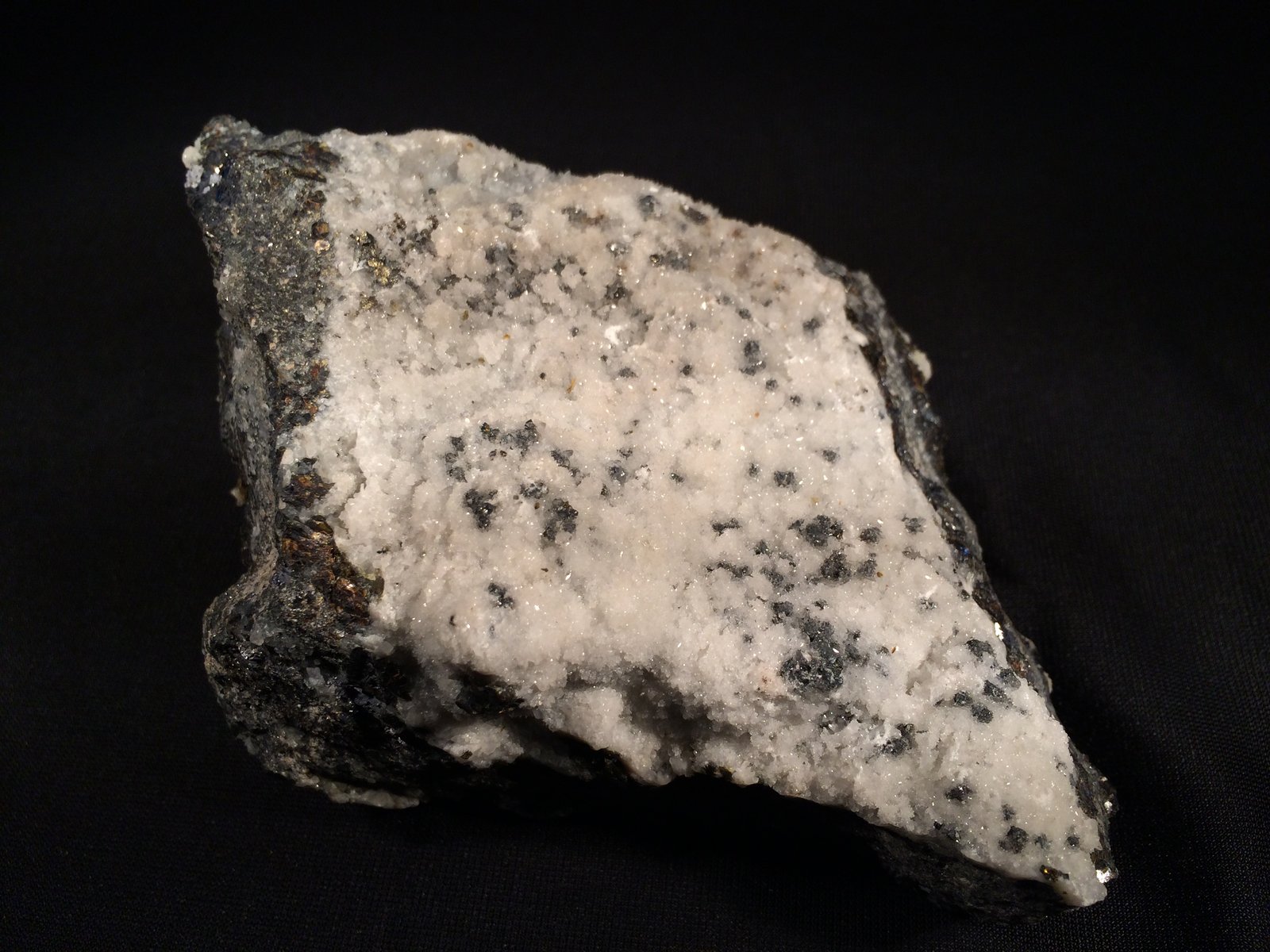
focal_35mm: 29
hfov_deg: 61.7
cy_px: 476
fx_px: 1064
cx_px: 635
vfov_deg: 48.2
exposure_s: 1/414
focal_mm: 4.15
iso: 32
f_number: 2.2
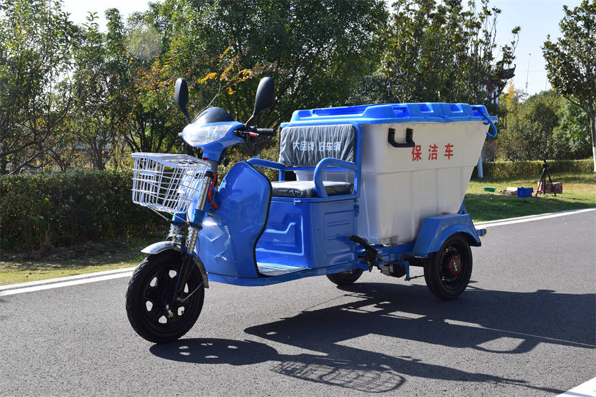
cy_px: 198
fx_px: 844
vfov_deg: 26.5
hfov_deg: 38.9
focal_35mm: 51
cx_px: 298
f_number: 11
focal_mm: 34
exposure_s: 1/400
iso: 400
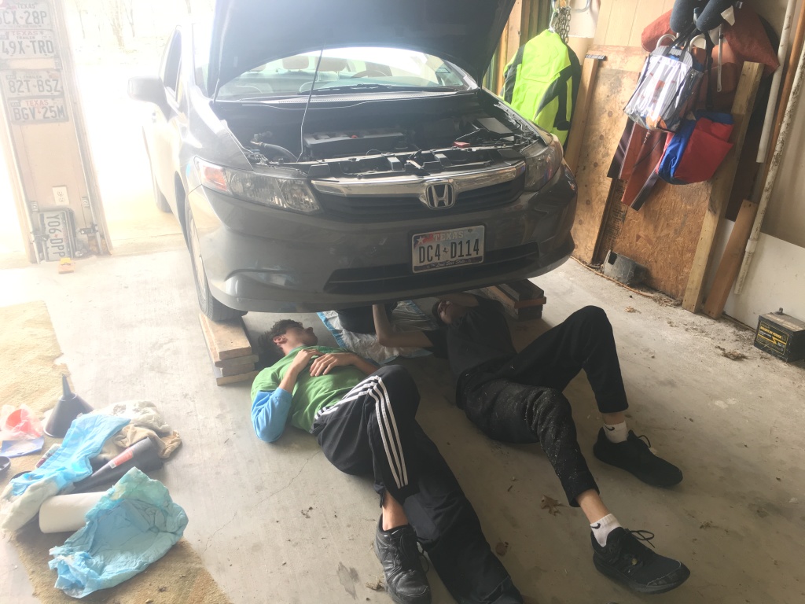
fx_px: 674
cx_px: 402
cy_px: 302
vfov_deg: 48.2
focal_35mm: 29
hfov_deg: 61.7
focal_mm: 4.15
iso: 32
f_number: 2.2
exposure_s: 1/30
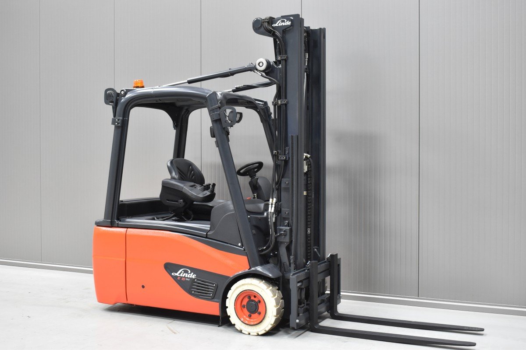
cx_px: 263
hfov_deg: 46.4
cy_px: 175
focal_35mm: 42
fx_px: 614
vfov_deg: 31.9
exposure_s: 1/20
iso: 1250
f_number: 5.6
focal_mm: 28
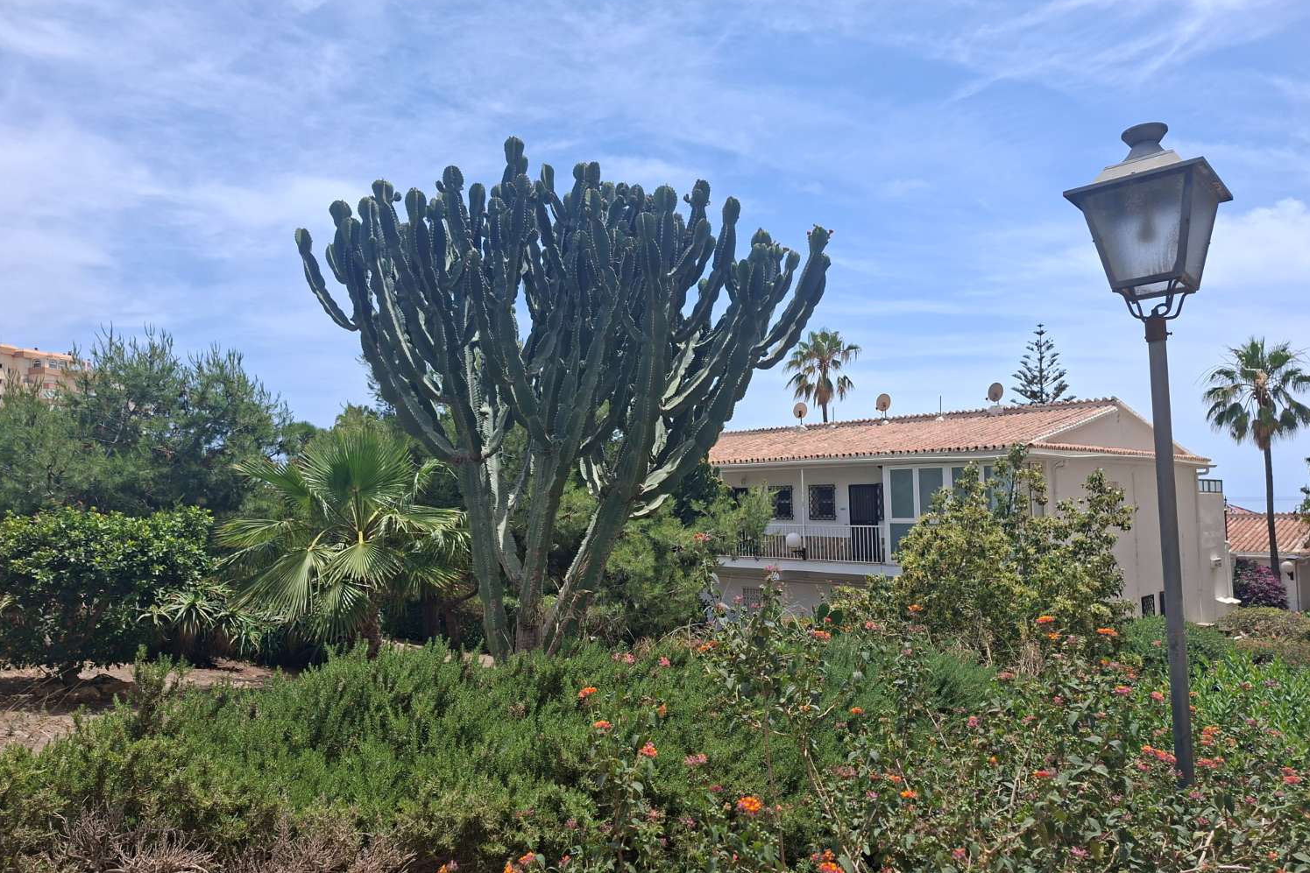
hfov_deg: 73.7
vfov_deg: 53.1
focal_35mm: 24
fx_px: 873
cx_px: 655
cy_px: 442
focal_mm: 5.54
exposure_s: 1/2075
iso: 50
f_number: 1.8
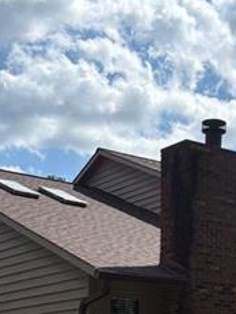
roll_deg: -0.7
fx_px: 782
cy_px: 399
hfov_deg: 17.0
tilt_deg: -0.8
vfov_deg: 20.9
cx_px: 189
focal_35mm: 86
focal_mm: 5.96
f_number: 1.6
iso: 50
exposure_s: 1/5348
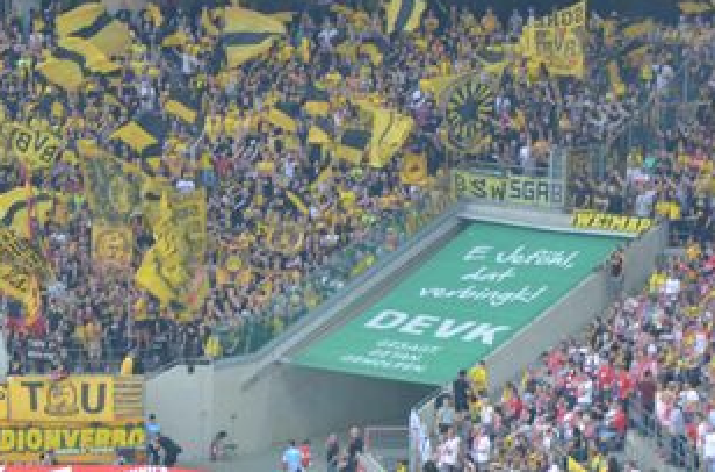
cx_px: 228
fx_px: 5777
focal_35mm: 292
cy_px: 94
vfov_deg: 4.7
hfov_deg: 7.1
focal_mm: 105
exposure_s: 1/125
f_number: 5.6
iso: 1600
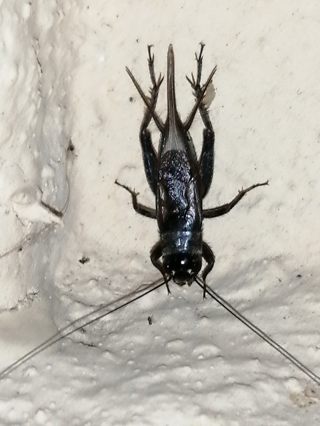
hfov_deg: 14.5
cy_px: 213
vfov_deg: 19.3
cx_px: 160
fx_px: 1257
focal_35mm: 102
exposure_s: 1/50
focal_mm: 3.46
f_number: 1.8
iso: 64
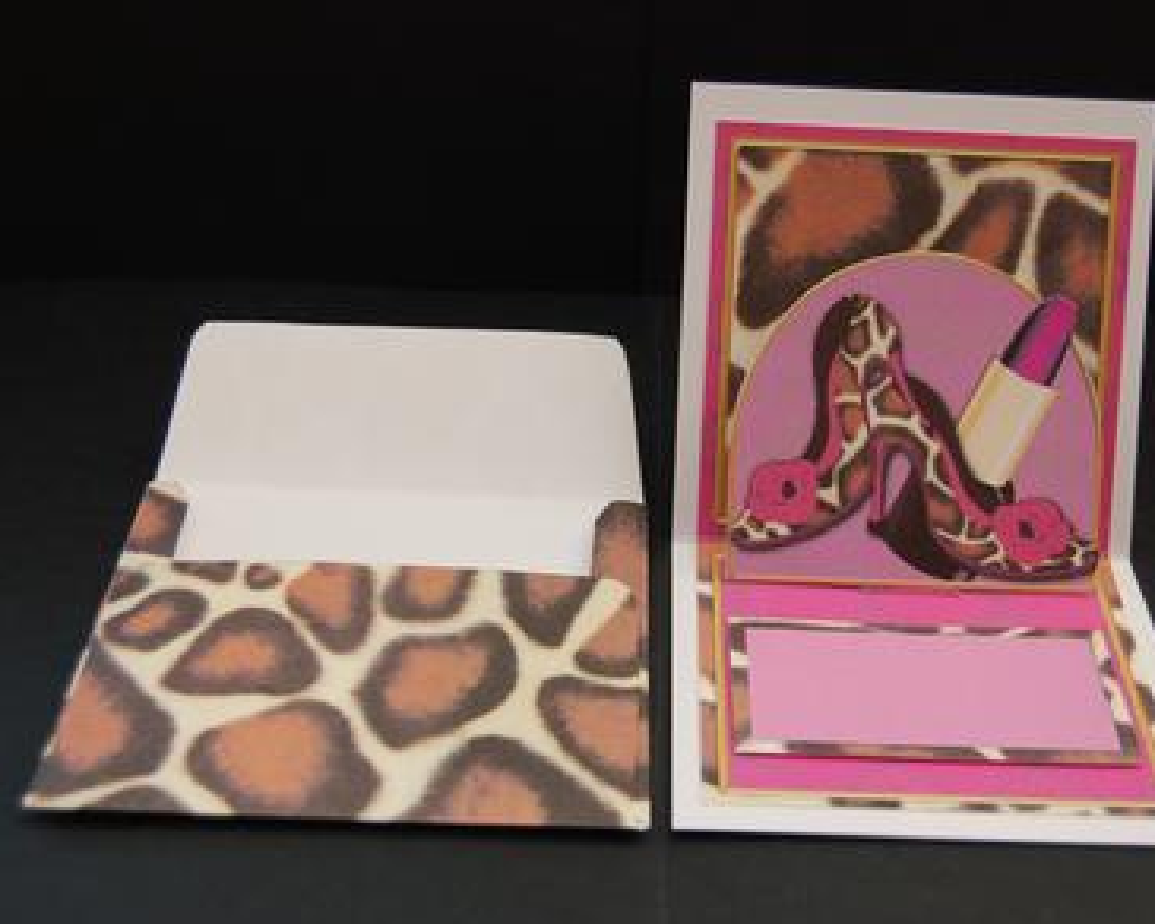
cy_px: 470
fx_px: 2071
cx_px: 657
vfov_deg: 25.2
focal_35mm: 61
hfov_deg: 31.1
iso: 400
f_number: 5.6
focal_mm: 35
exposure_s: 1/125
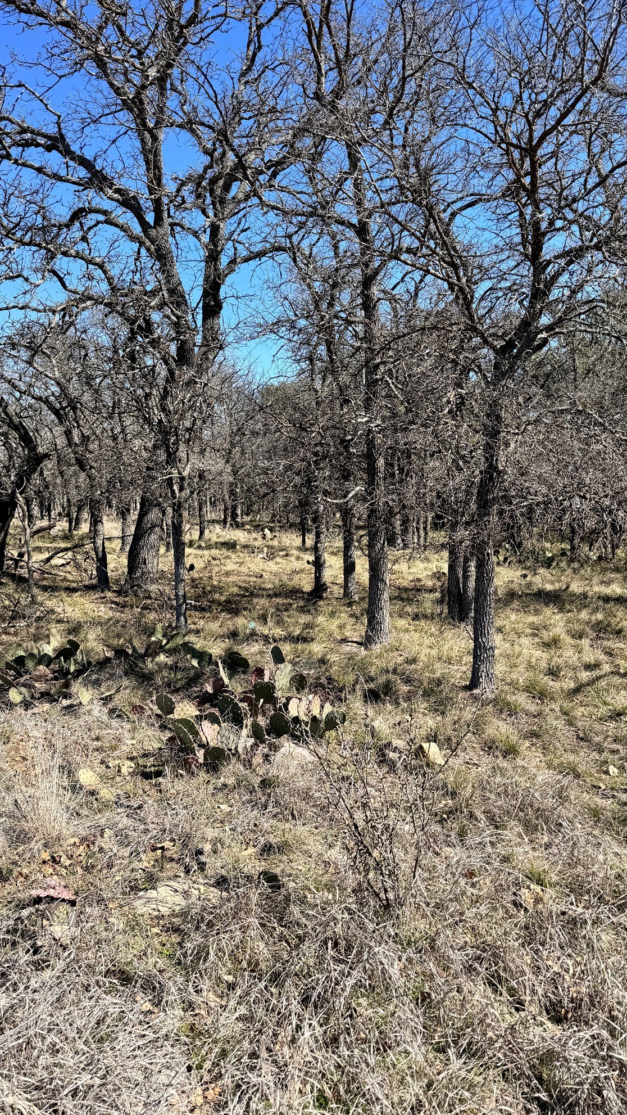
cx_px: 251
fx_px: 798
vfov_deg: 69.8
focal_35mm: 27
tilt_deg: -5.4
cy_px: 541
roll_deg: +3.6
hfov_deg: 42.7
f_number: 1.78
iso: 80
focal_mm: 6.86
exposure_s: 1/3413
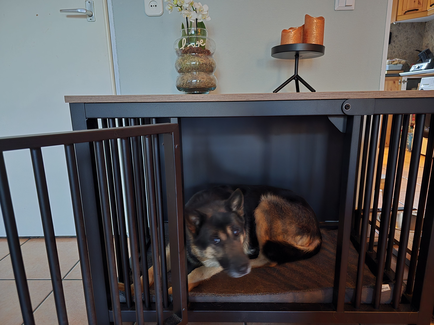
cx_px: 217
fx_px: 288
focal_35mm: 23
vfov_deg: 58.9
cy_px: 162
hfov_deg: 73.9
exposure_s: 1/33.3
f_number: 1.7
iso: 2500
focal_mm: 6.3
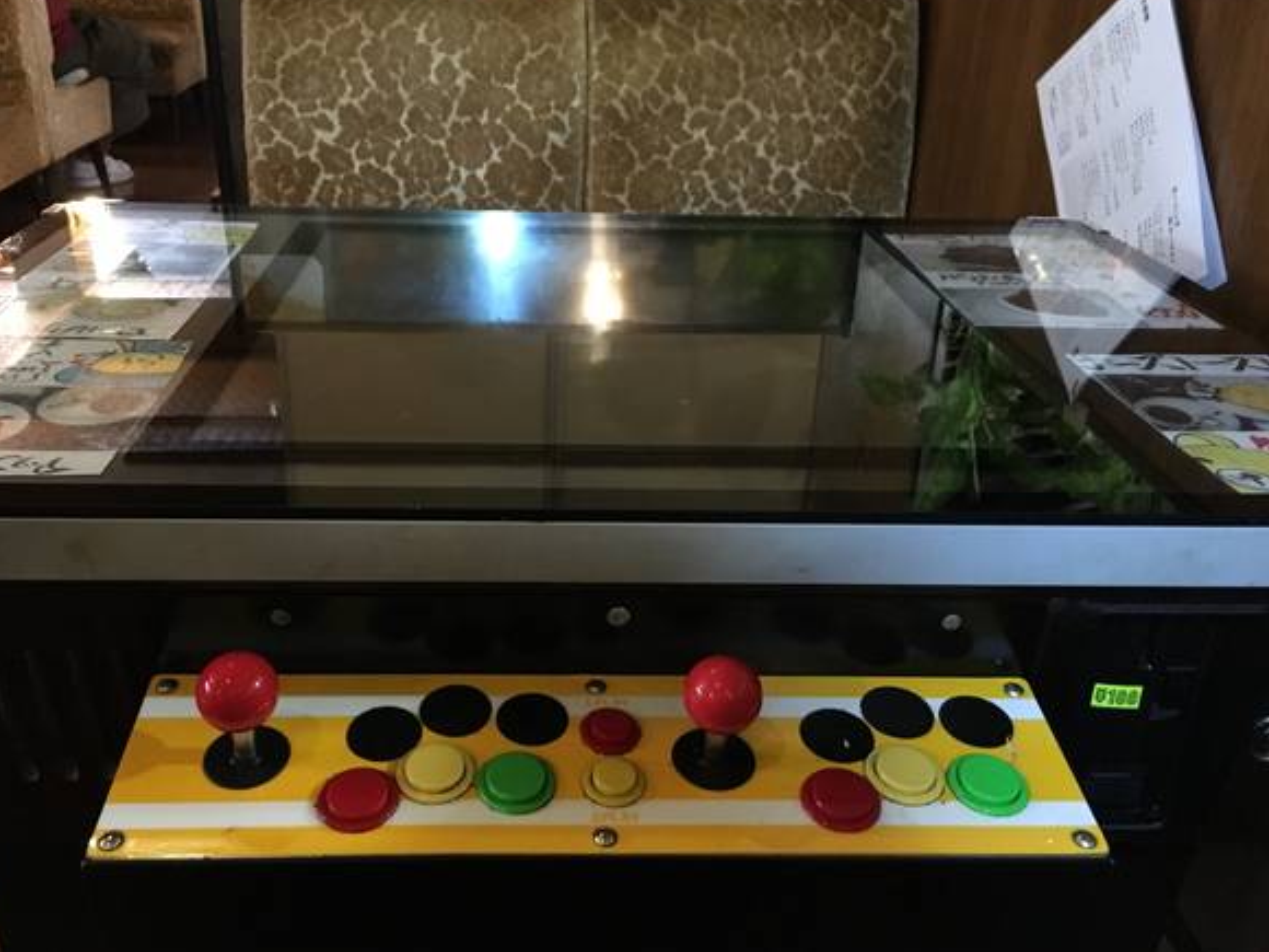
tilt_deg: -23.5
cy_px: 457
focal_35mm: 32
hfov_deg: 56.7
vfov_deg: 44.2
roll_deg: -2.7
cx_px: 571
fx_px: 1173
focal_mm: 4.15
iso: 320
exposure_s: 1/15
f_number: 2.2
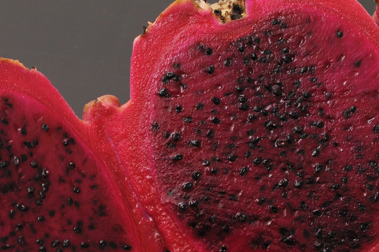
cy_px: 199
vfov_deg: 6.1
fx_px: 2366
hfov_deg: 9.2
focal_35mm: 225
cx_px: 161
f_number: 10
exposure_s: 1/100
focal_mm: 66
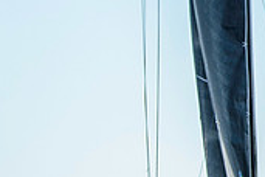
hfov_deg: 3.3
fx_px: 4600
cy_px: 263
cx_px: -136
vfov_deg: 2.2
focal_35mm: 625
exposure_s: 1/2500
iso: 250
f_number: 5
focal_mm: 175
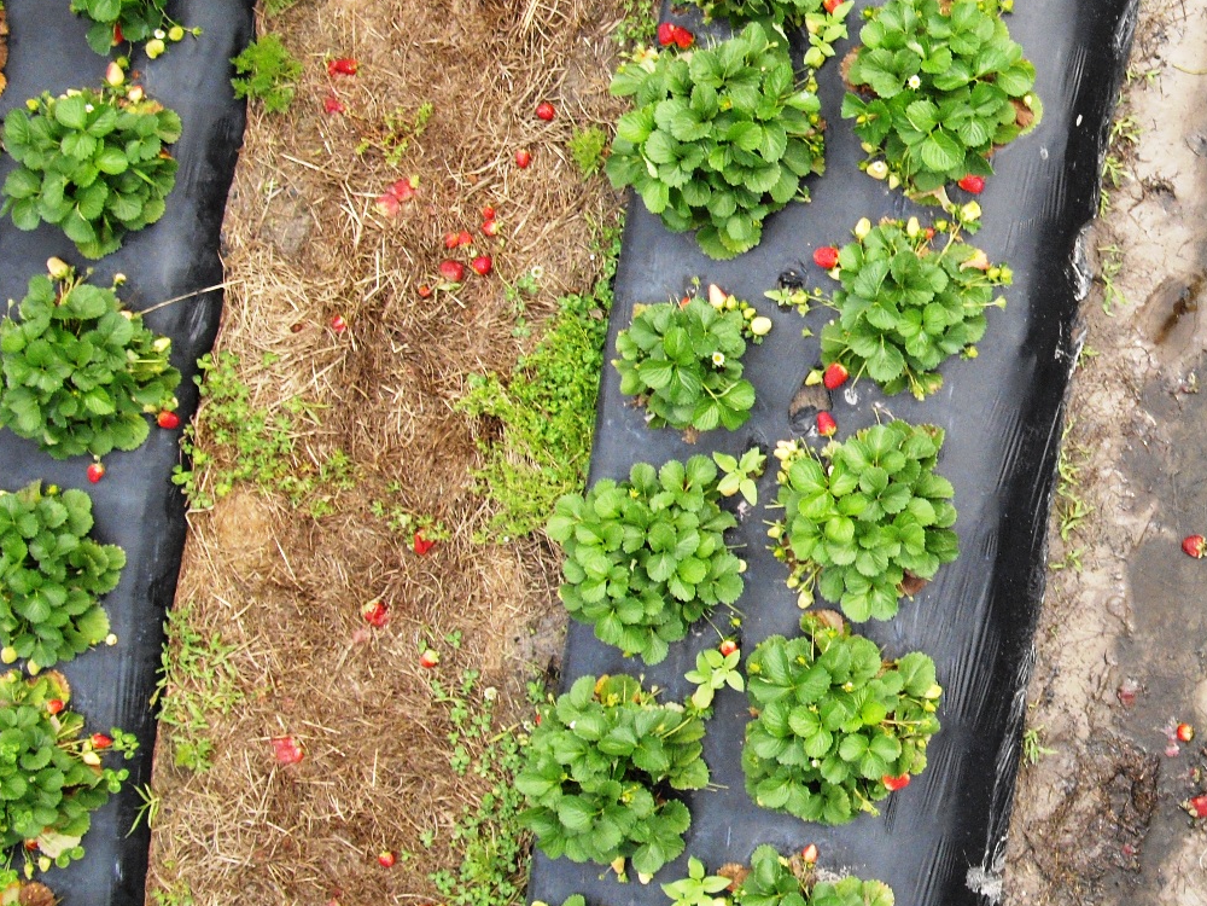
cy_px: 368
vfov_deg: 19.4
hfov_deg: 24.8
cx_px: 1115
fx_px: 2650
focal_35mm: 76
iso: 200
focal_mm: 7.9
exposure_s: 1/800
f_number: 2.8
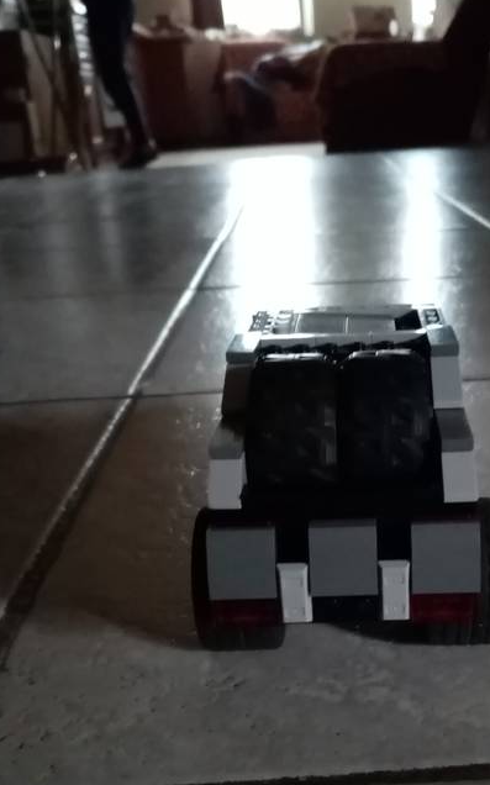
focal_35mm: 39
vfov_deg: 49.3
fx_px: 834
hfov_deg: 32.3
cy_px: 541
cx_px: 346
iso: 1328
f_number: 1.8
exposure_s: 1/16.7
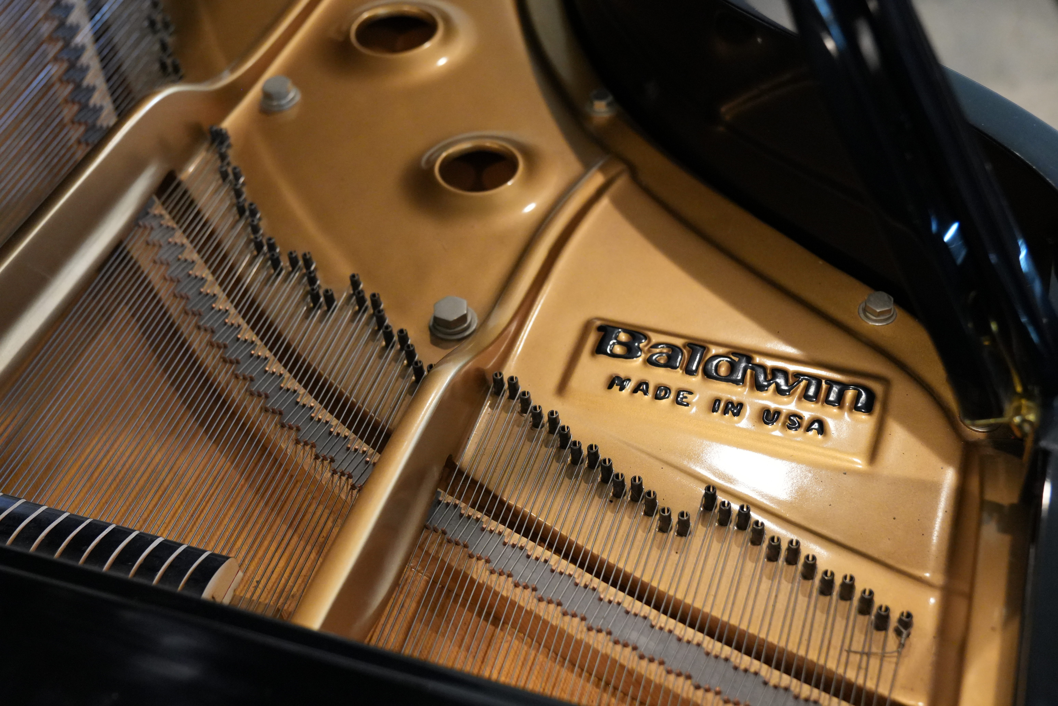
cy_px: 353
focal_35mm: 42
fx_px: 1234
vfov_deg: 31.9
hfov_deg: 46.4
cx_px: 529
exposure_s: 1/160
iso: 2500
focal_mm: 28
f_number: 2.8
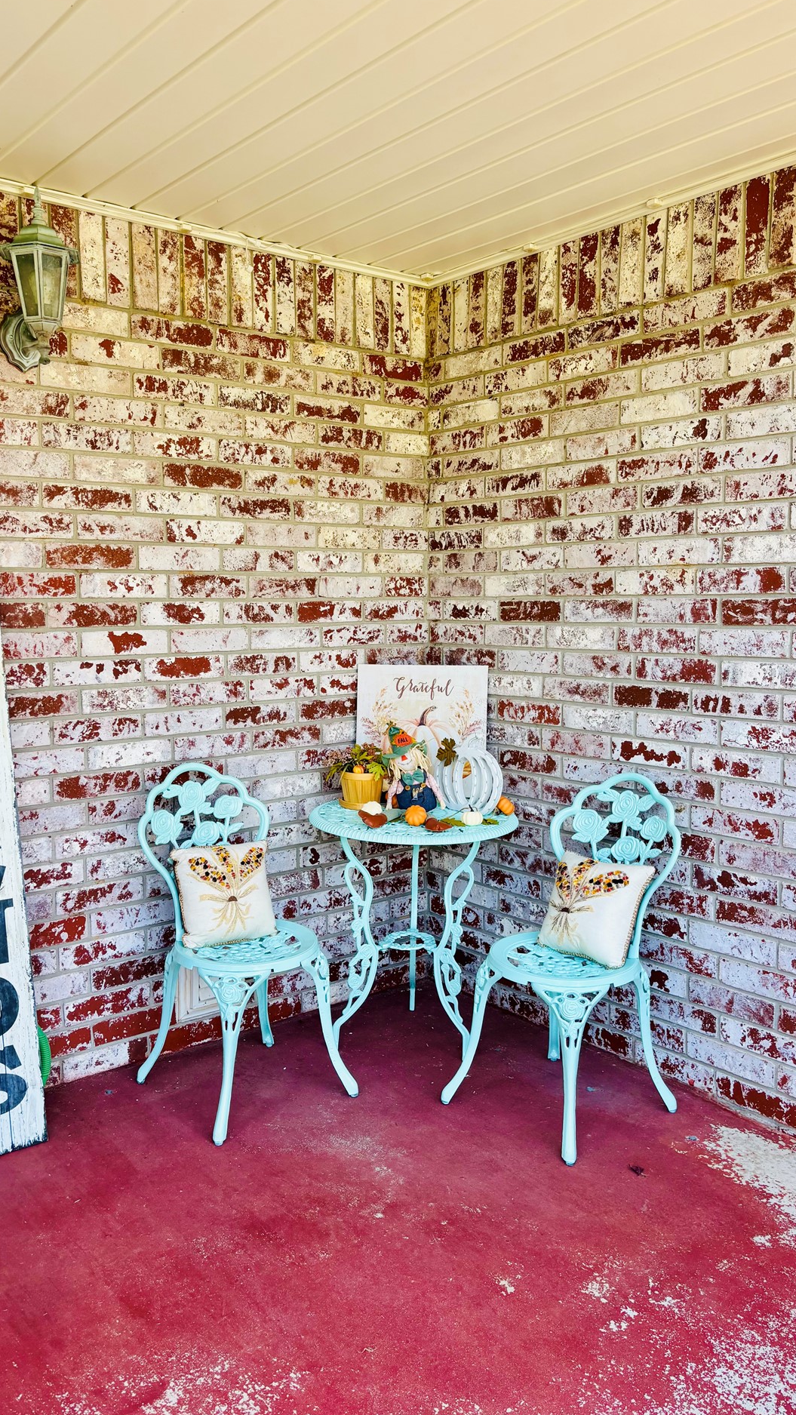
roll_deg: -0.5
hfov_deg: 40.2
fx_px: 1088
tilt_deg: -6.1
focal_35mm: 29
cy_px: 701
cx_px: 373
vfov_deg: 66.1
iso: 50
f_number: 1.6
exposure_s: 1/361
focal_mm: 5.96
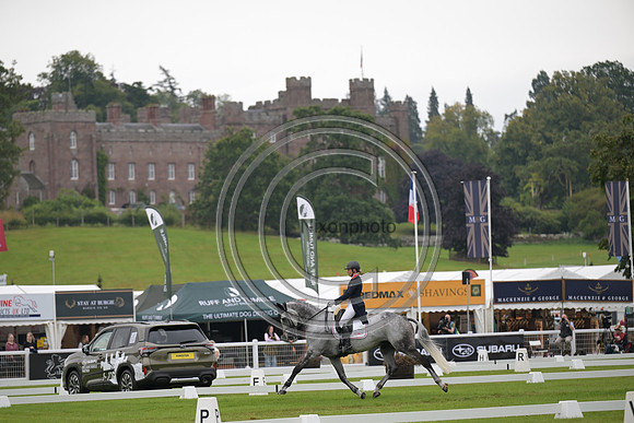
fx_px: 3523
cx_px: 317
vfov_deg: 6.9
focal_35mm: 200
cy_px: 212
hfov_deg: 10.3
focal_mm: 200
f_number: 3.5
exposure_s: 1/1250
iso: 560
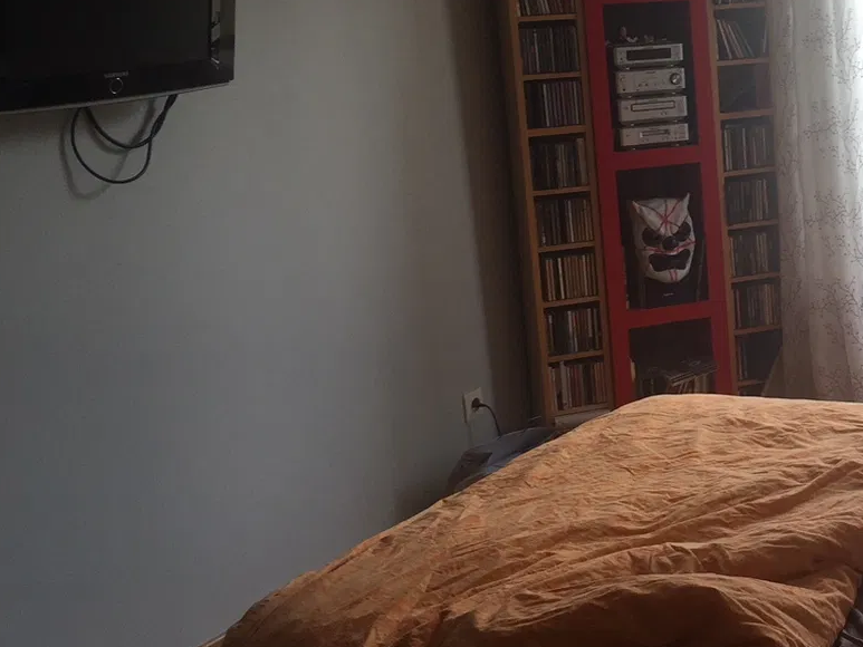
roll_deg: +2.3
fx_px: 1496
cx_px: 854
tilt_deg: -11.8
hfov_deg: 30.1
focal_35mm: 60
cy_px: 253
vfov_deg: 24.4
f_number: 2.2
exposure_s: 1/50
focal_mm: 4.15
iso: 40
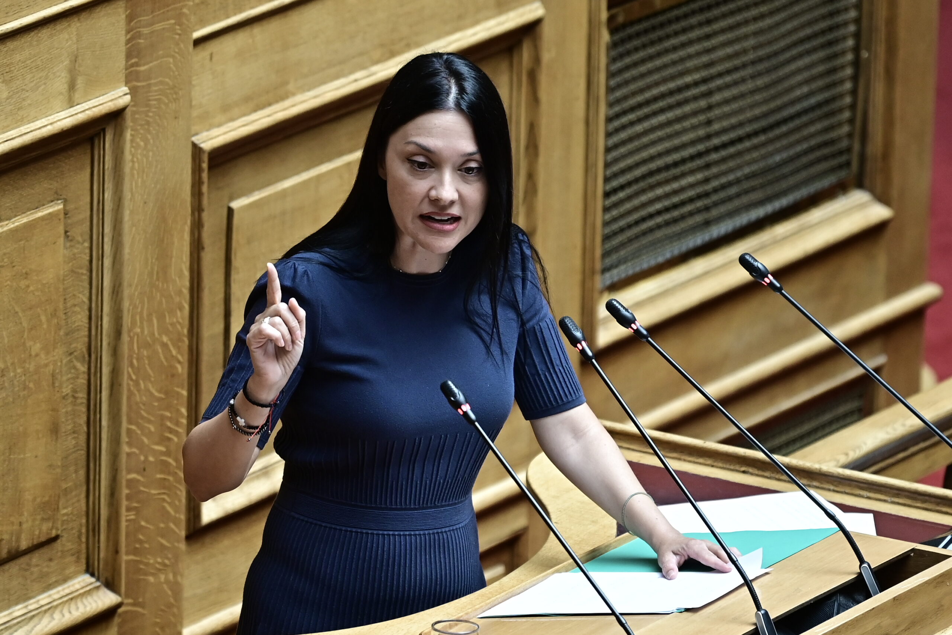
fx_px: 7933
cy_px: 318
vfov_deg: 4.6
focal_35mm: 300
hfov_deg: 6.9
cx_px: 476
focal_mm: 200
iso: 800
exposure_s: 1/640
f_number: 2.8
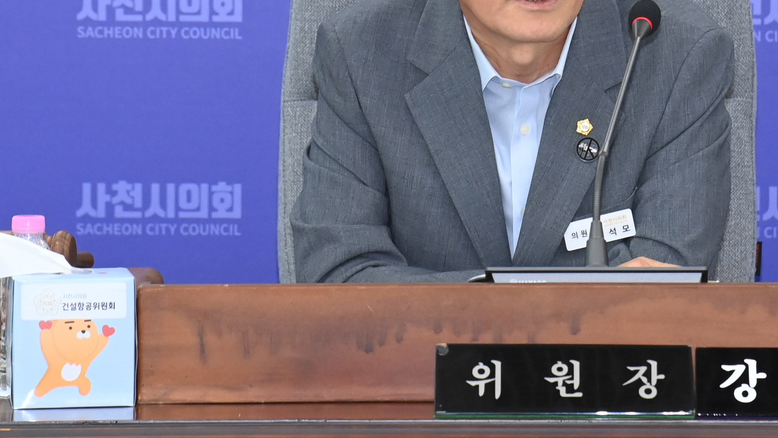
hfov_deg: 7.9
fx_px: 5632
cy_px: -21
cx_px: 499
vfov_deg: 4.4
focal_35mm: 273
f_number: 6.3
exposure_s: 1/250
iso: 3200
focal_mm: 120
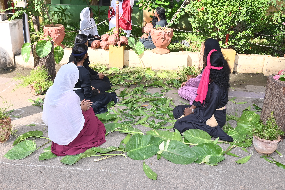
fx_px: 253
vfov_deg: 40.7
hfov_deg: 58.7
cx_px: 135
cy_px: 68
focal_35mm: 32
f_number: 9
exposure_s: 1/160
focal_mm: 24
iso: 250
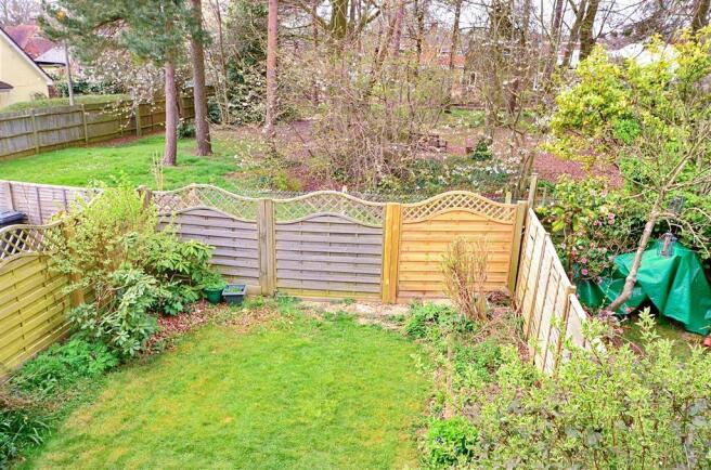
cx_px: 356
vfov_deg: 43.4
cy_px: 235
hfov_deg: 62.0
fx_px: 591
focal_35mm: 30
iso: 200
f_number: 14
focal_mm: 20
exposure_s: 1/13
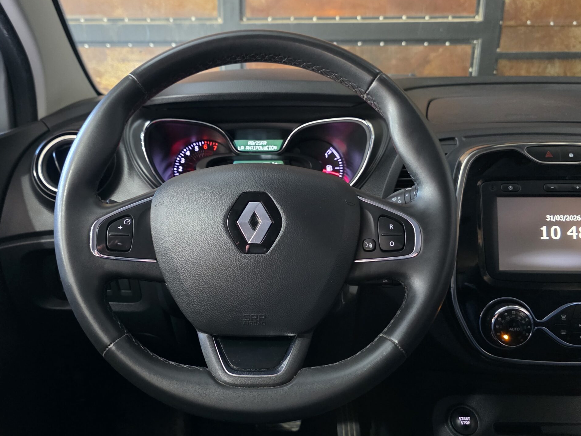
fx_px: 520
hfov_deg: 58.1
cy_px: 221
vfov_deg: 45.5
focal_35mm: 31
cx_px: 252
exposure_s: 1/50
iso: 1250
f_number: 1.7
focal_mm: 6.3
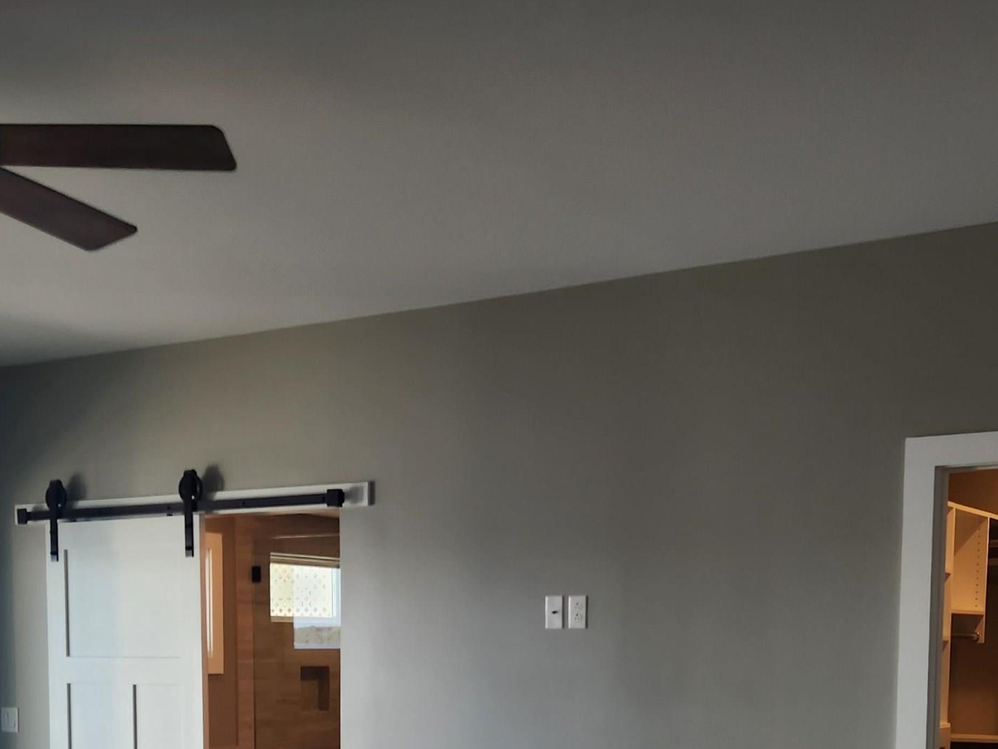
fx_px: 1442
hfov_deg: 38.2
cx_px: 467
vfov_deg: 27.5
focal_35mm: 50
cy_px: 743
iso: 100
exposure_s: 1/180
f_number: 1.8
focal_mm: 5.4
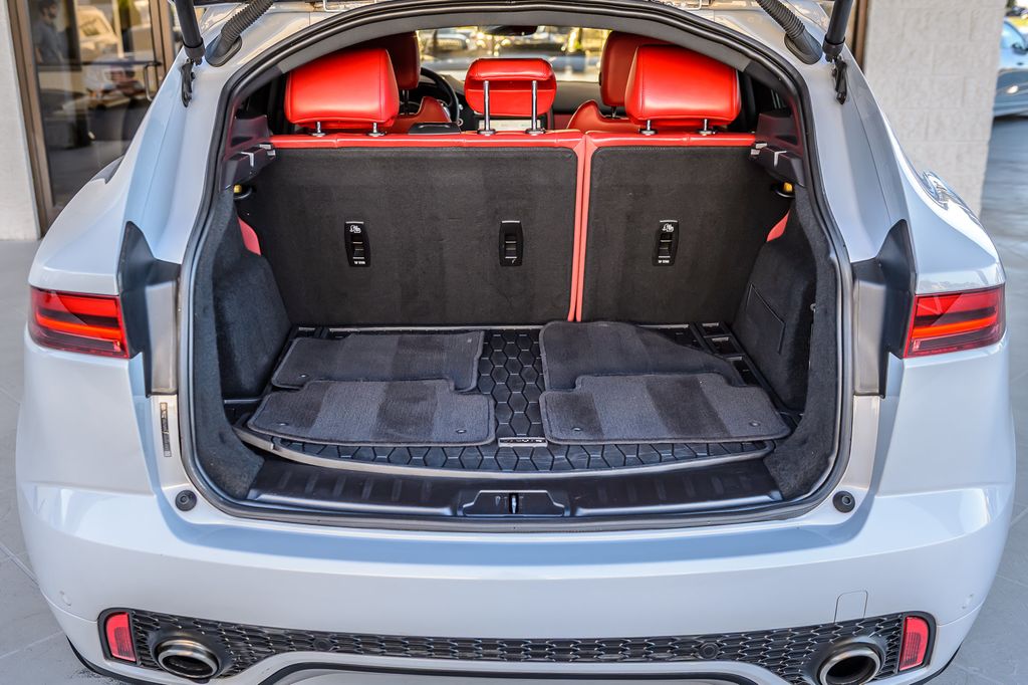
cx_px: 486
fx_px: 1039
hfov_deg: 52.6
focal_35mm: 36
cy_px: 342
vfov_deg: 36.5
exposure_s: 1/250
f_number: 4
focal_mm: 34
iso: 400
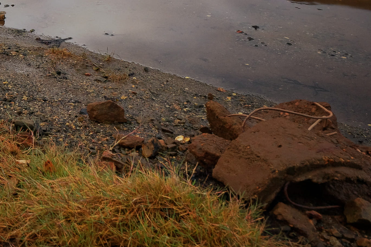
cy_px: -54
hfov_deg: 24.1
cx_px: -96
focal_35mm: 75
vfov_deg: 17.3
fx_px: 772
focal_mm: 17
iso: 100
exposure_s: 10
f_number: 8
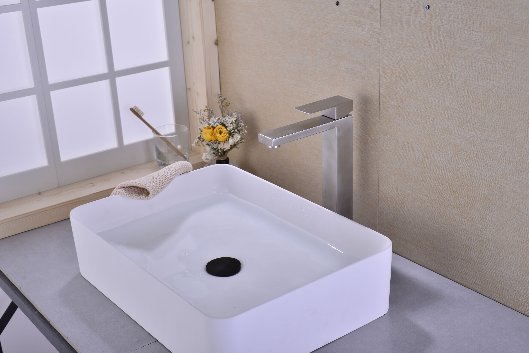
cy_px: 176
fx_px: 735
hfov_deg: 39.6
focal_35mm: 50
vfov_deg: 27.0
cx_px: 264
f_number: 9
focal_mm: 50
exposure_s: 1/125
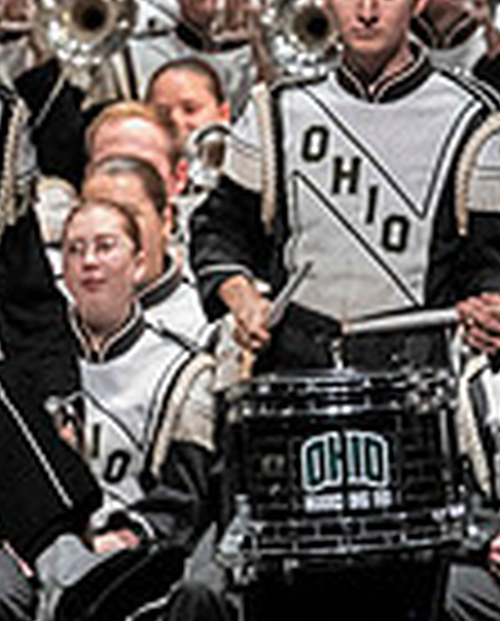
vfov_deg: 2.3
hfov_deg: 1.9
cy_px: 342
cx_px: -703
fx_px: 15247
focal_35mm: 827
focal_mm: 140
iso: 4000
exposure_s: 1/500
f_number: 4
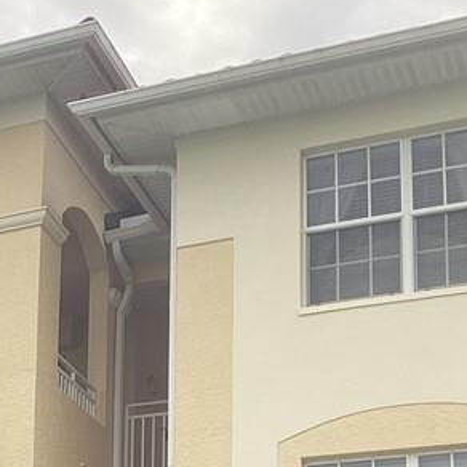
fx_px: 1465
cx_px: -166
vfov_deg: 17.1
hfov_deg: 16.9
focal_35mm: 96
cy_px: 595
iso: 32
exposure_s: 1/120
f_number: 2.4
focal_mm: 3.3
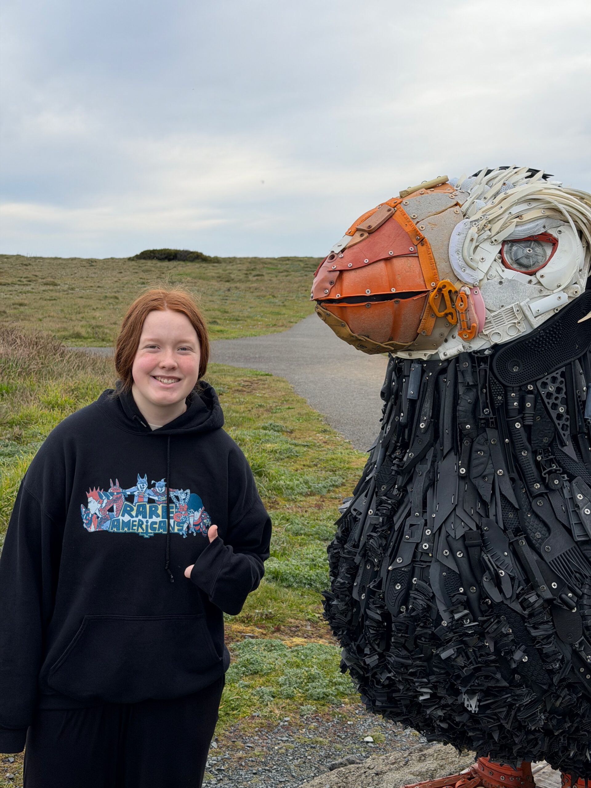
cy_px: 394
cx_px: 296
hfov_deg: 30.3
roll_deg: -0.4
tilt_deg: -7.3
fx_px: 1093
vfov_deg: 39.7
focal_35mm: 48
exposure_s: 1/837
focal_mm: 6.76
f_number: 1.78
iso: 64
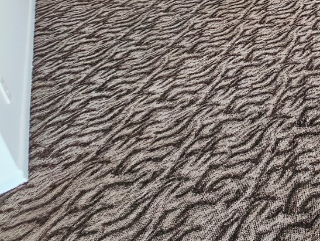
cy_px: -77
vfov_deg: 29.7
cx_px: 453
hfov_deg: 31.4
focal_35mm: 38
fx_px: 352
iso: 500
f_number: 2.2
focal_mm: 2.2
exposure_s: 1/30
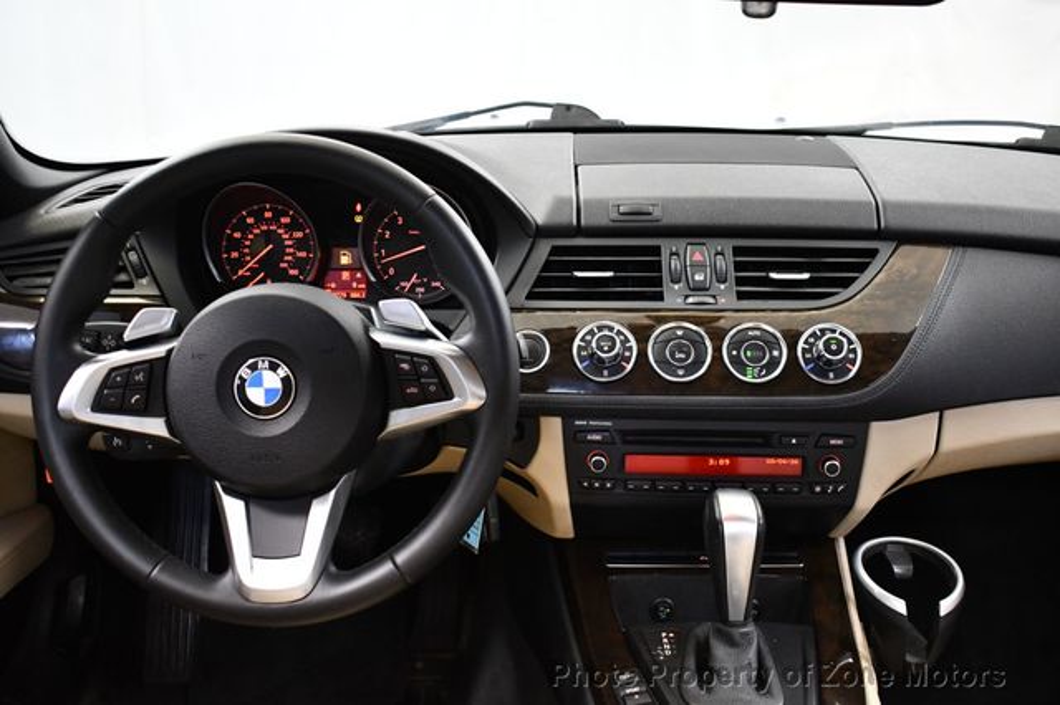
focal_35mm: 40
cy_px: 352
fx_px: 1177
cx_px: 530
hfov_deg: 48.5
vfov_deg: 33.4
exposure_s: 1/60
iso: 3600
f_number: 4
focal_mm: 27
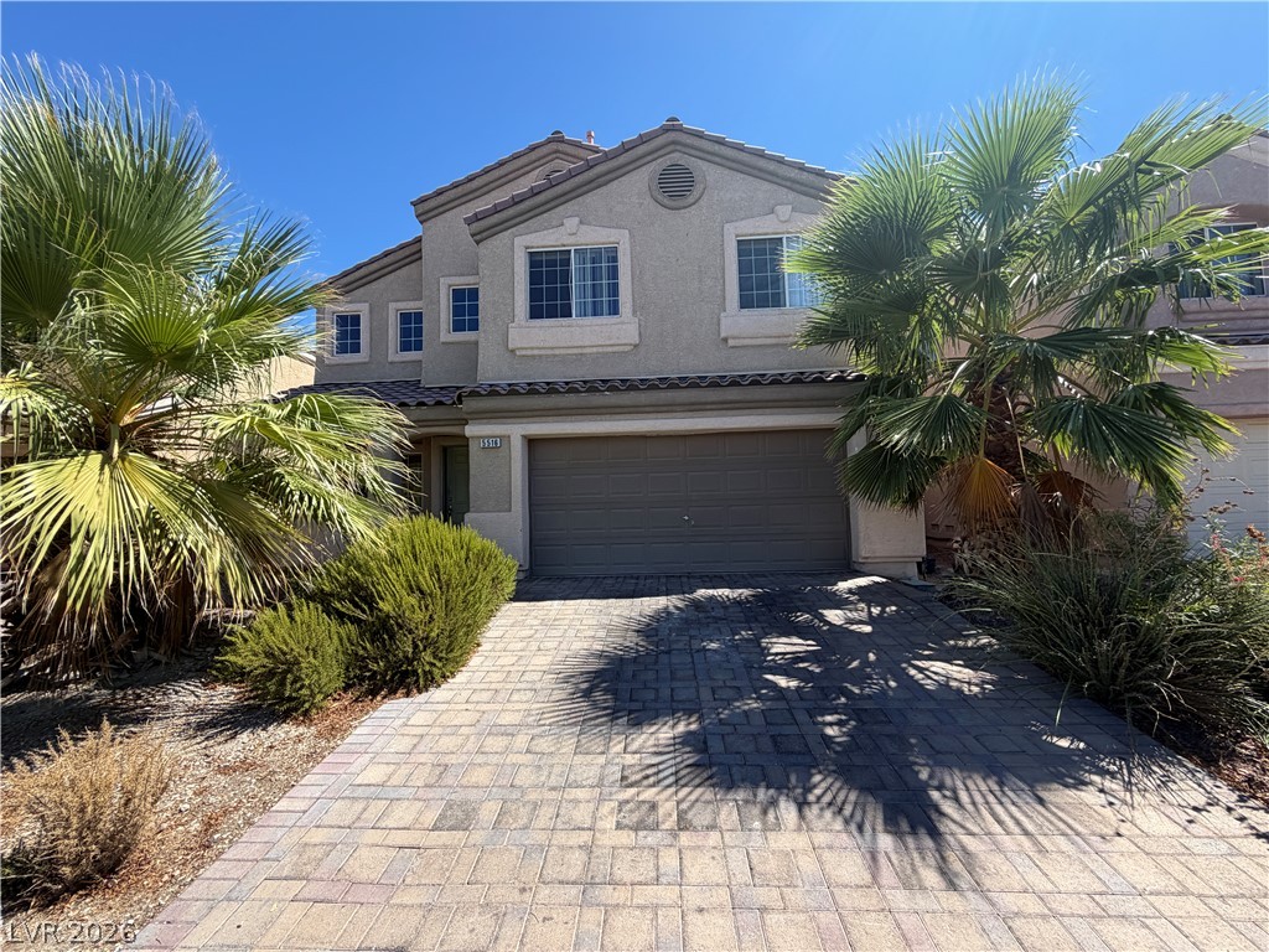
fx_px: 513
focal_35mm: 14
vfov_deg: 85.7
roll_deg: +1.7
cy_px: 476
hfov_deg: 102.1
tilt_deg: +4.8
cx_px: 634
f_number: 2.2
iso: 40
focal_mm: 2.22
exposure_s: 1/770
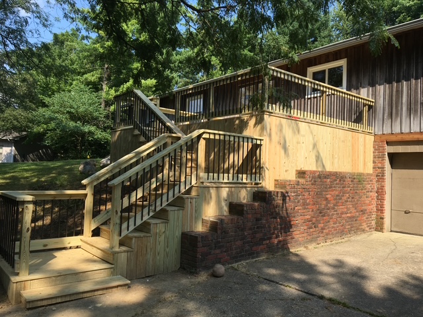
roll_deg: -2.2
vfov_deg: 48.2
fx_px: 354
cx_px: 212
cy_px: 158
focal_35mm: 29
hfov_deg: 61.7
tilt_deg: +3.8
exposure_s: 1/894
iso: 25
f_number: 2.2
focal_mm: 4.15
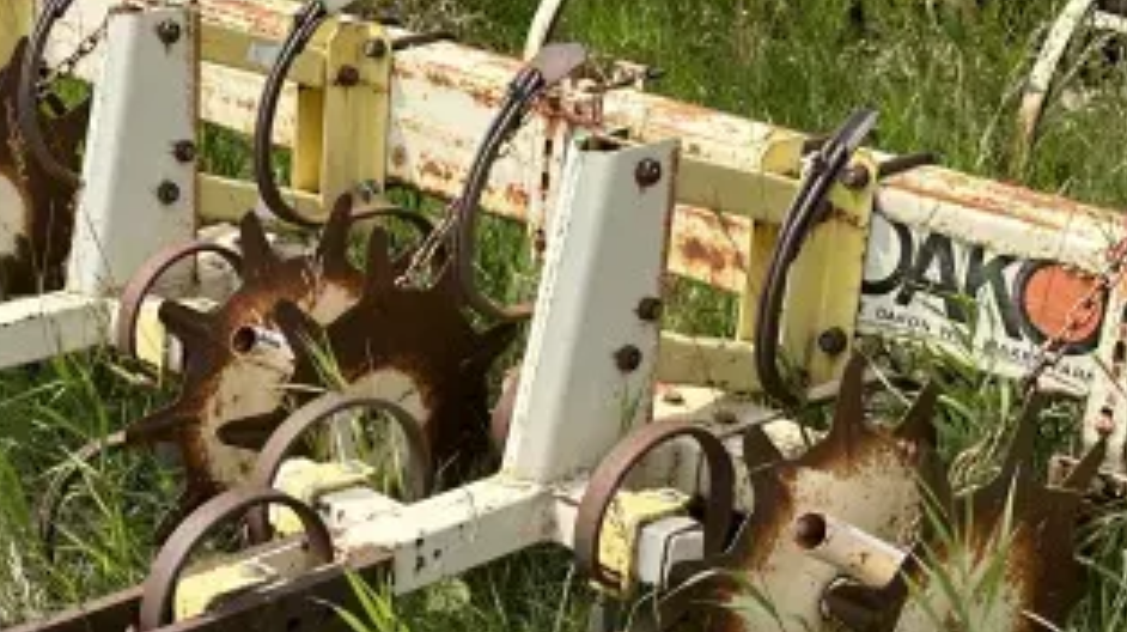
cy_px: 467
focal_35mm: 80
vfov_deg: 15.0
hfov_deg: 26.2
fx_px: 2389
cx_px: 258
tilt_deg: -26.0
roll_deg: +1.6
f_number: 1.78
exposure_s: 1/2203
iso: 80
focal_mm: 6.86
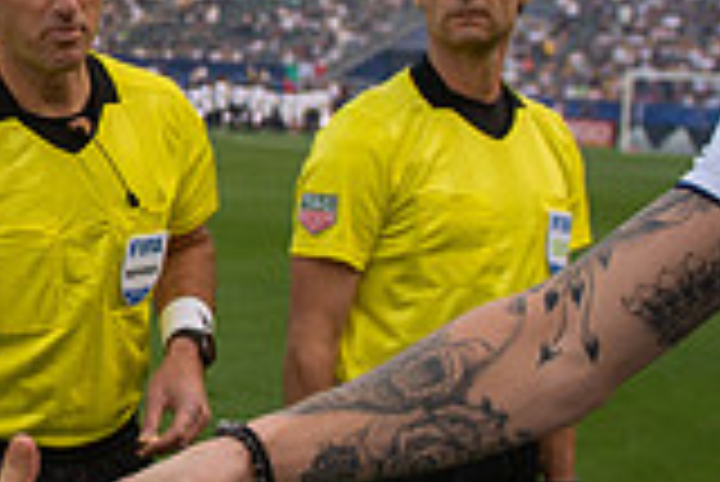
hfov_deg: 21.7
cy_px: 110
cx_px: -130
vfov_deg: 15.7
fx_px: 1742
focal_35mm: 87
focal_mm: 24
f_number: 2.8
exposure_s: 1/1600
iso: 400
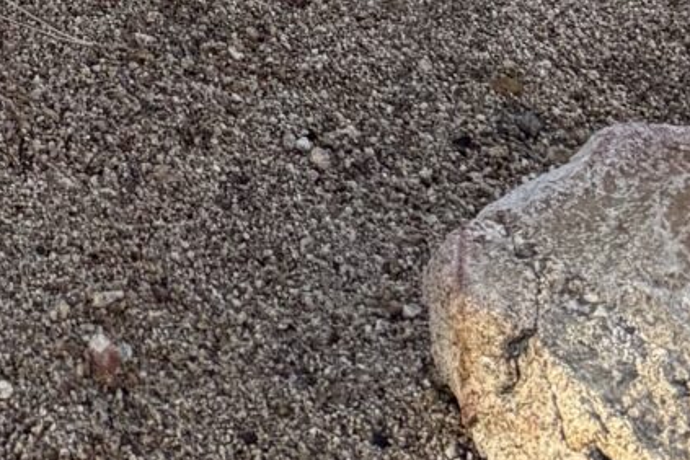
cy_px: -1385
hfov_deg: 12.3
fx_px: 2894
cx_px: -610
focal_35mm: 151
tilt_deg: -23.7
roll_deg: +2.6
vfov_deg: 6.9
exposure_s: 1/1250
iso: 100
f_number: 1.78
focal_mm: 6.76
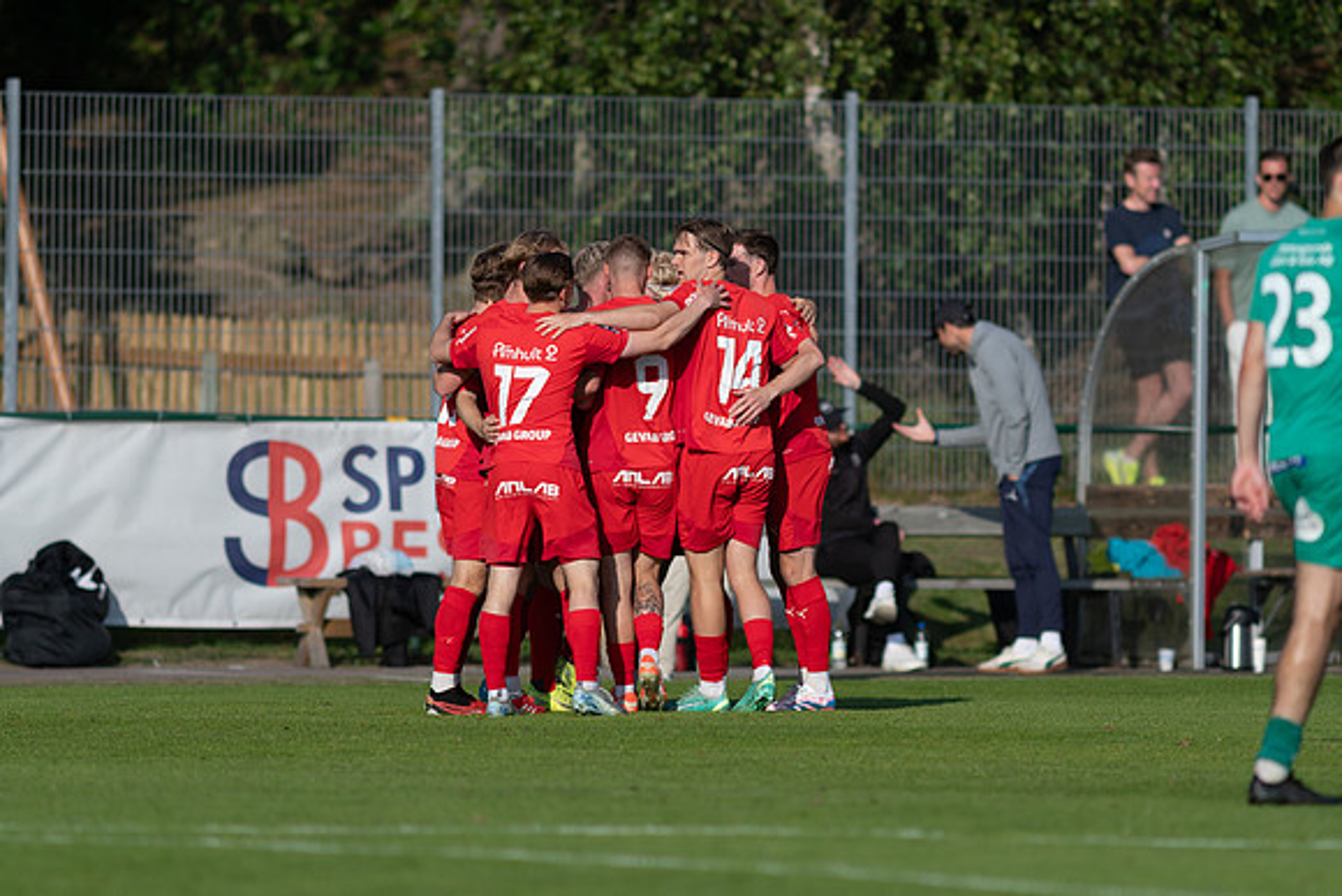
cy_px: 448
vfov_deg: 3.1
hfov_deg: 4.6
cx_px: 671
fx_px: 16778
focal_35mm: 450
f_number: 3.2
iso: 100
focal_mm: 300
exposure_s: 1/1600
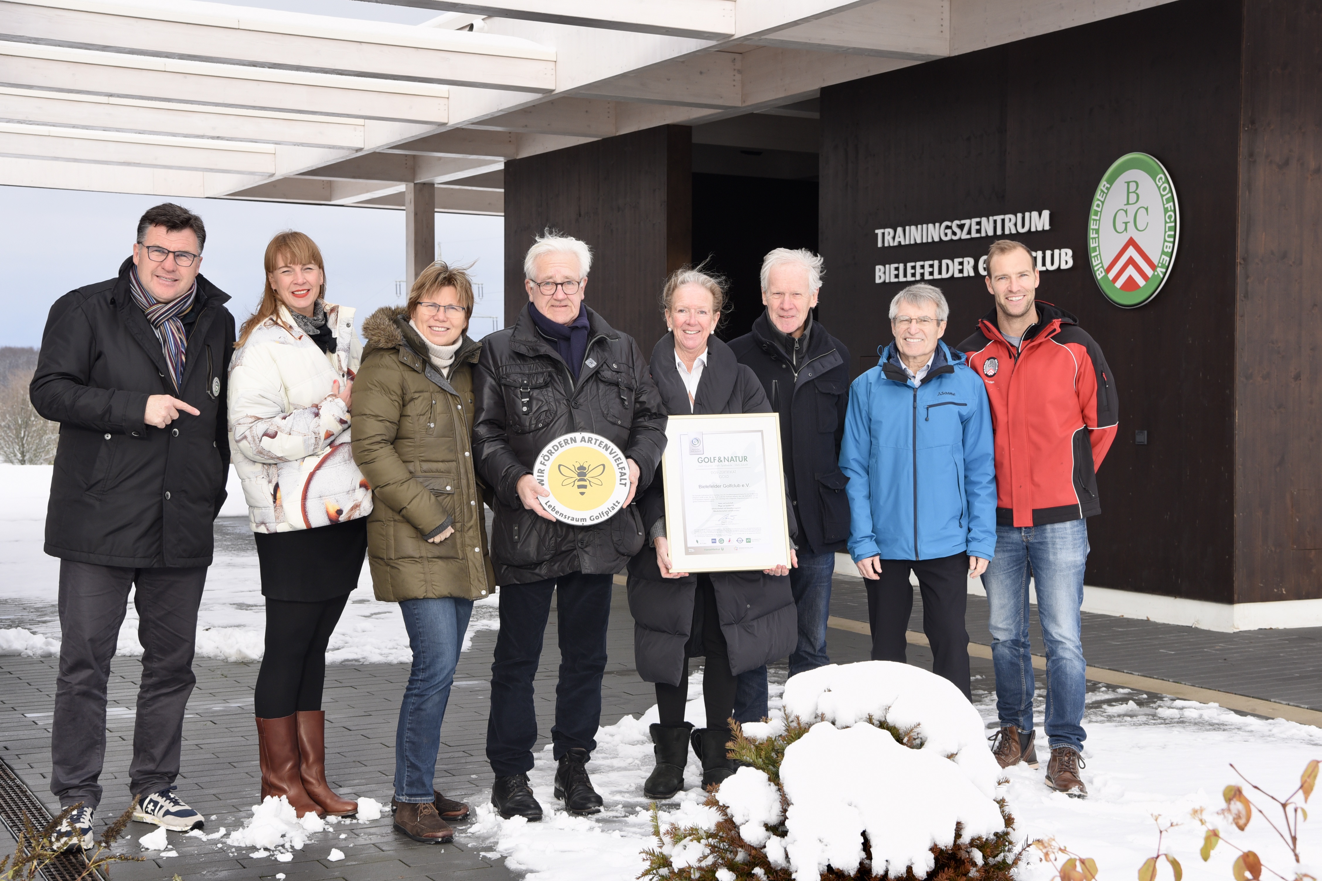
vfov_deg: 26.0
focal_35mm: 52
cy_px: 440
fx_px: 1909
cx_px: 661
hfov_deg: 38.2
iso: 500
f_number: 9
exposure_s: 1/320
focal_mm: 52
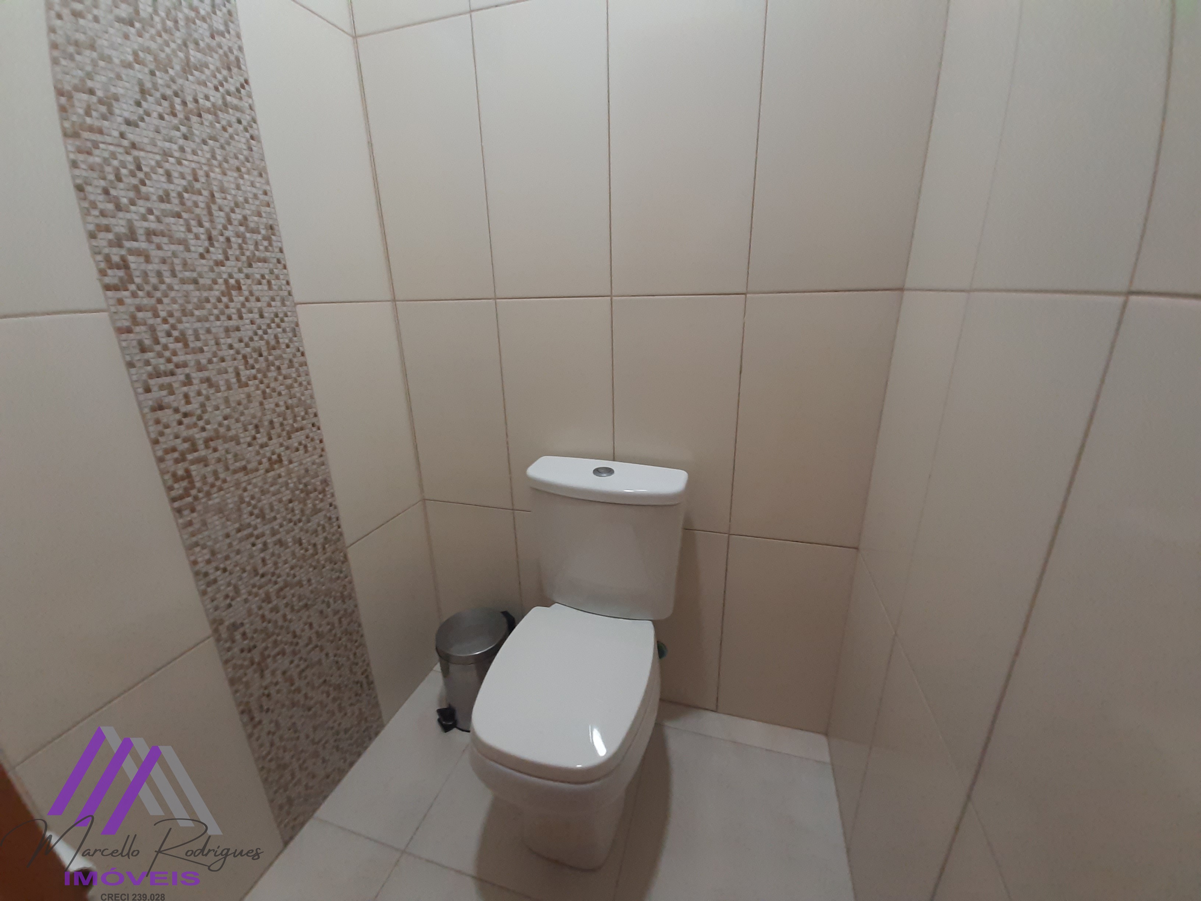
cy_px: 450
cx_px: 600
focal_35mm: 13
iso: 160
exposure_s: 1/40
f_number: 2.2
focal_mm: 1.42
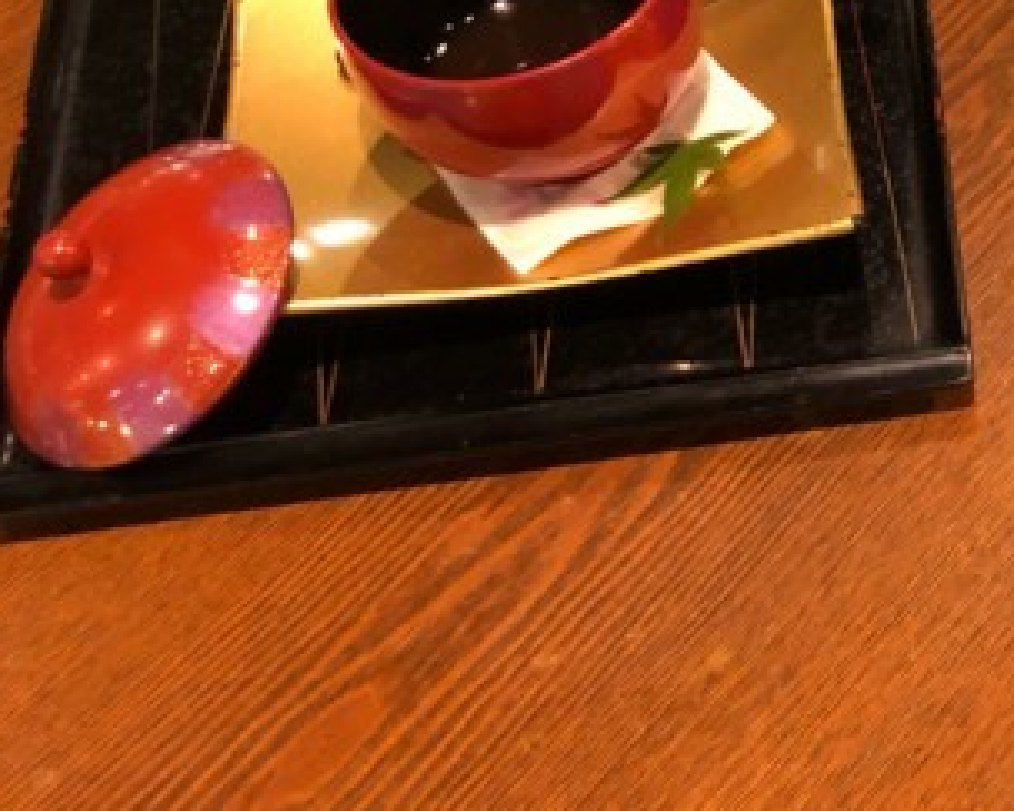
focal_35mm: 72
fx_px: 2160
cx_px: 1184
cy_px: 267
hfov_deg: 24.2
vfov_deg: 21.2
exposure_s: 1/4
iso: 100
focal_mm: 3.99
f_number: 1.8
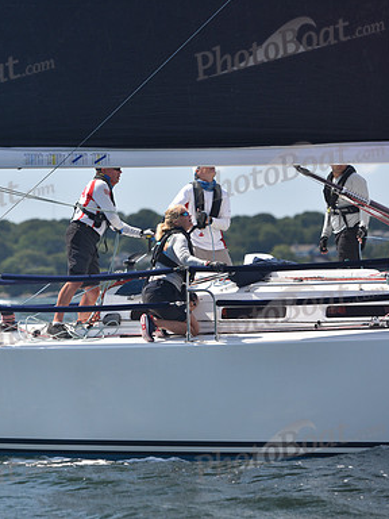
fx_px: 2937
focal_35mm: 196
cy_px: 259
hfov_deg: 7.6
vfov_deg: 10.1
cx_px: 126
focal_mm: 135
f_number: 3.5
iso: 250
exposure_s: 1/1250
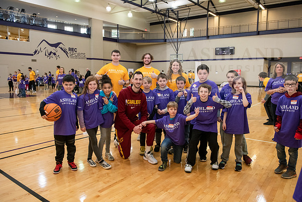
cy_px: 101
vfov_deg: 46.4
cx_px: 151
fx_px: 235
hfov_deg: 65.5
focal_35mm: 28
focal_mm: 28
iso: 2500
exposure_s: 1/200
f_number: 4
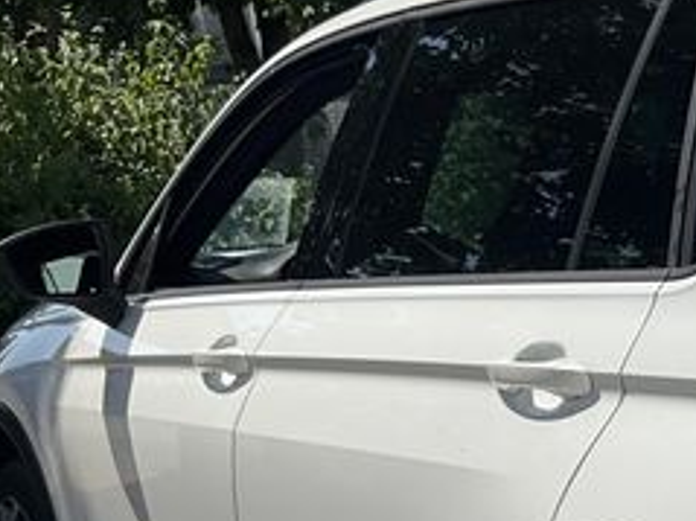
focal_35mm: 97
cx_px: 1019
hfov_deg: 18.2
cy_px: 597
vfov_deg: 14.8
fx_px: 1949
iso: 25
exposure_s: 1/3322
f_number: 1.8
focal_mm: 3
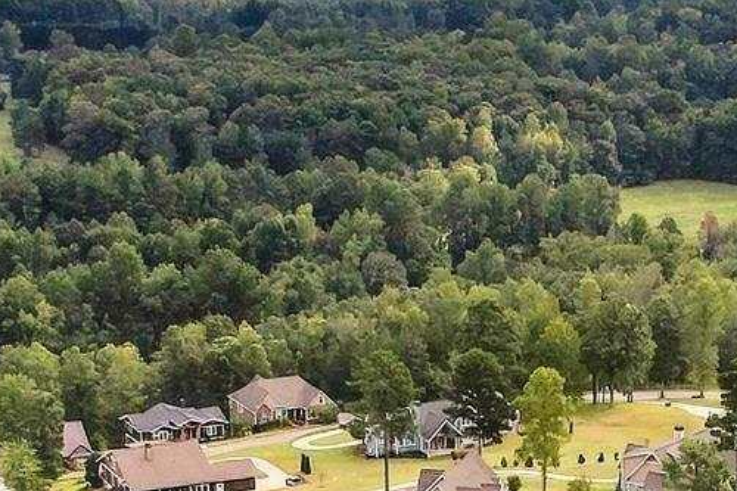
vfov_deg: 11.8
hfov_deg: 18.5
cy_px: 779
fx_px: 2251
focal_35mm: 110
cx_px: 556
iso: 100
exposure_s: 1/180
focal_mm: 8.4
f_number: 2.8
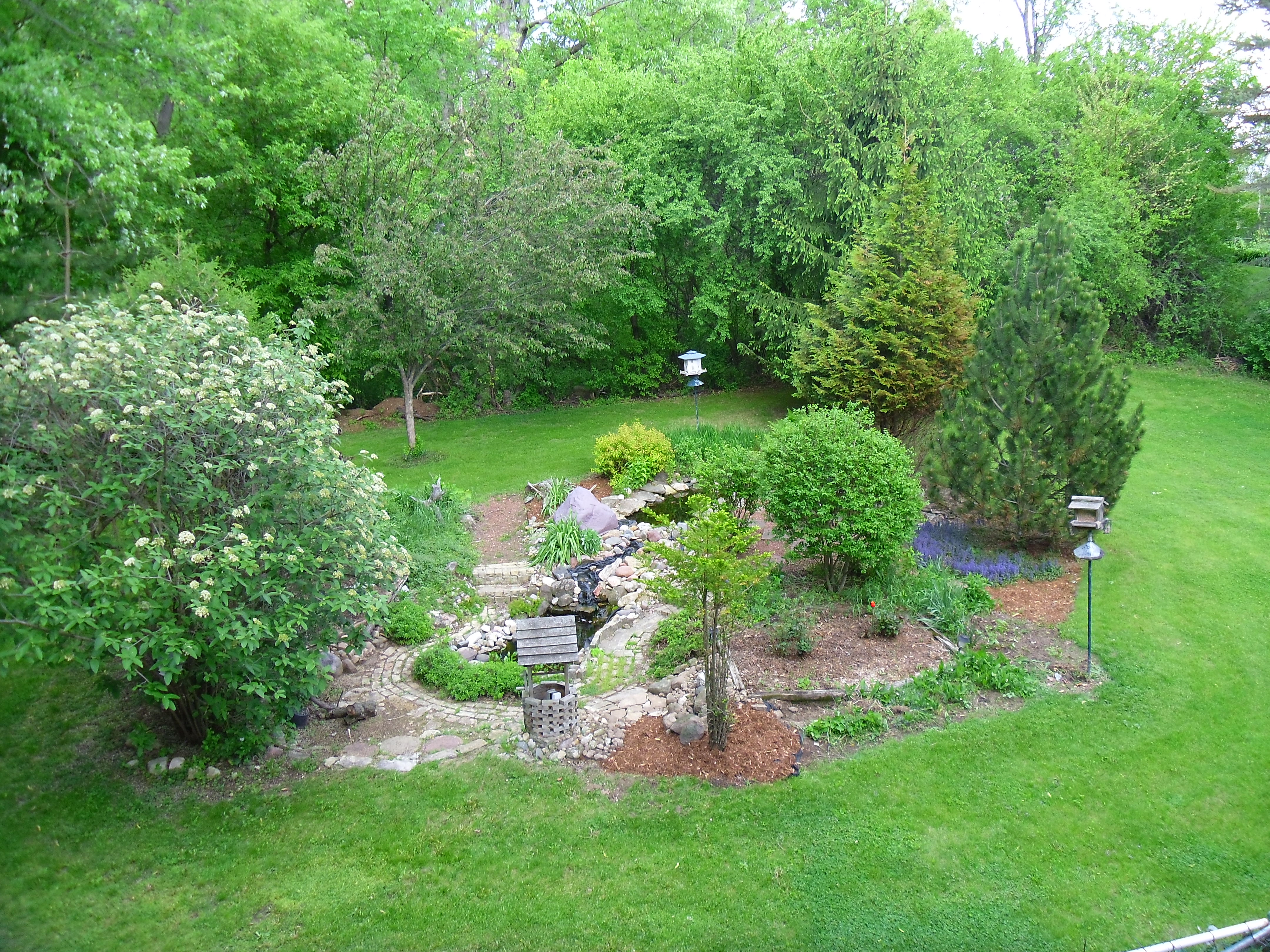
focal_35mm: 31
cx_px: 635
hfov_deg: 58.4
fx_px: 1137
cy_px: 476
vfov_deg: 45.4
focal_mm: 5.6
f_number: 3.3
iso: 100
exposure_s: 1/90
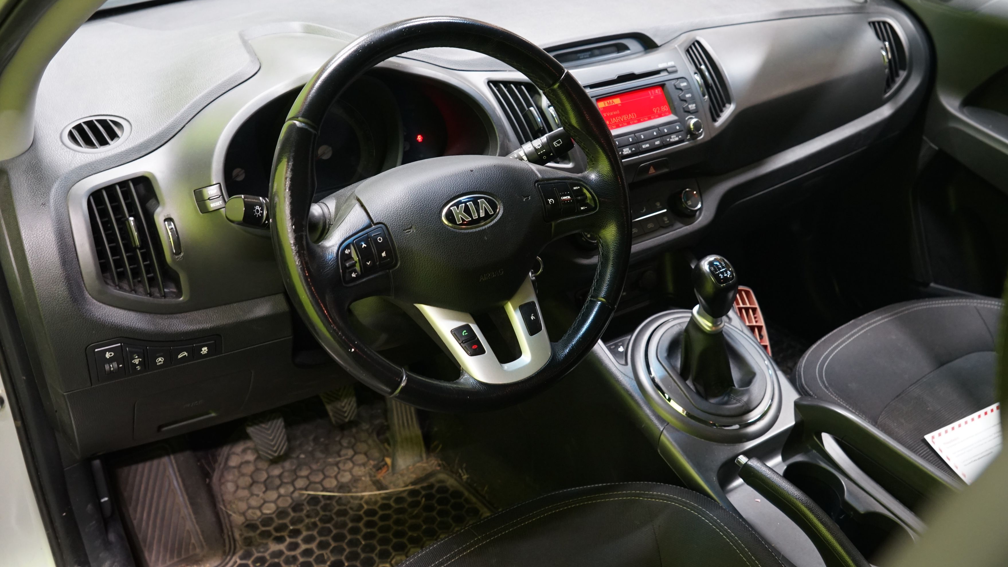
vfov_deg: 34.6
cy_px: 251
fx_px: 909
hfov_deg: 58.0
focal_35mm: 34
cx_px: 537
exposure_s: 1/20
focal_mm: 29
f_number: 5
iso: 1600
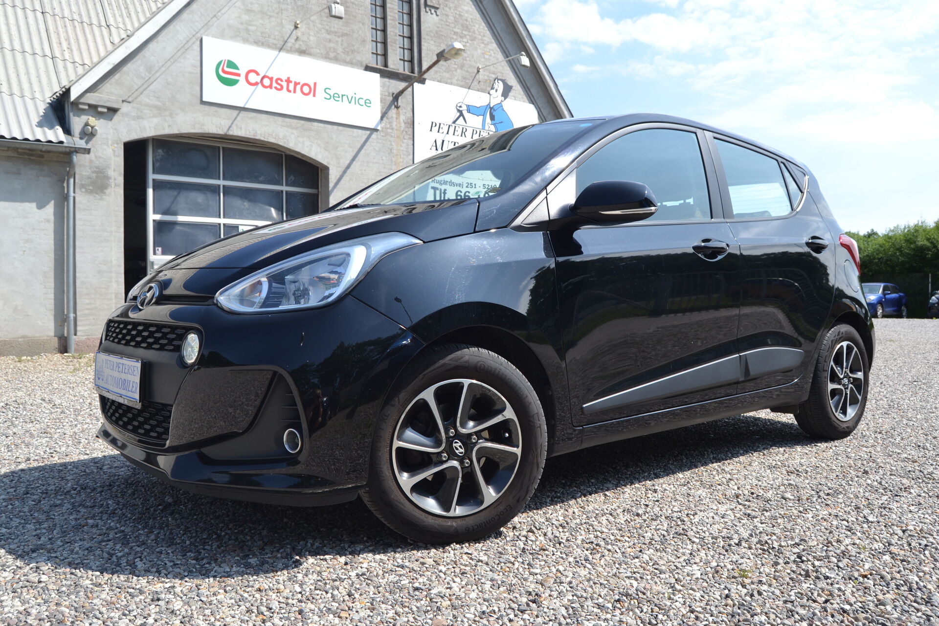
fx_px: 743
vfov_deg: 45.7
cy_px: 313
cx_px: 470
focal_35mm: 28
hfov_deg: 64.6
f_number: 7.1
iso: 100
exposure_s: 1/200
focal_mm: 19
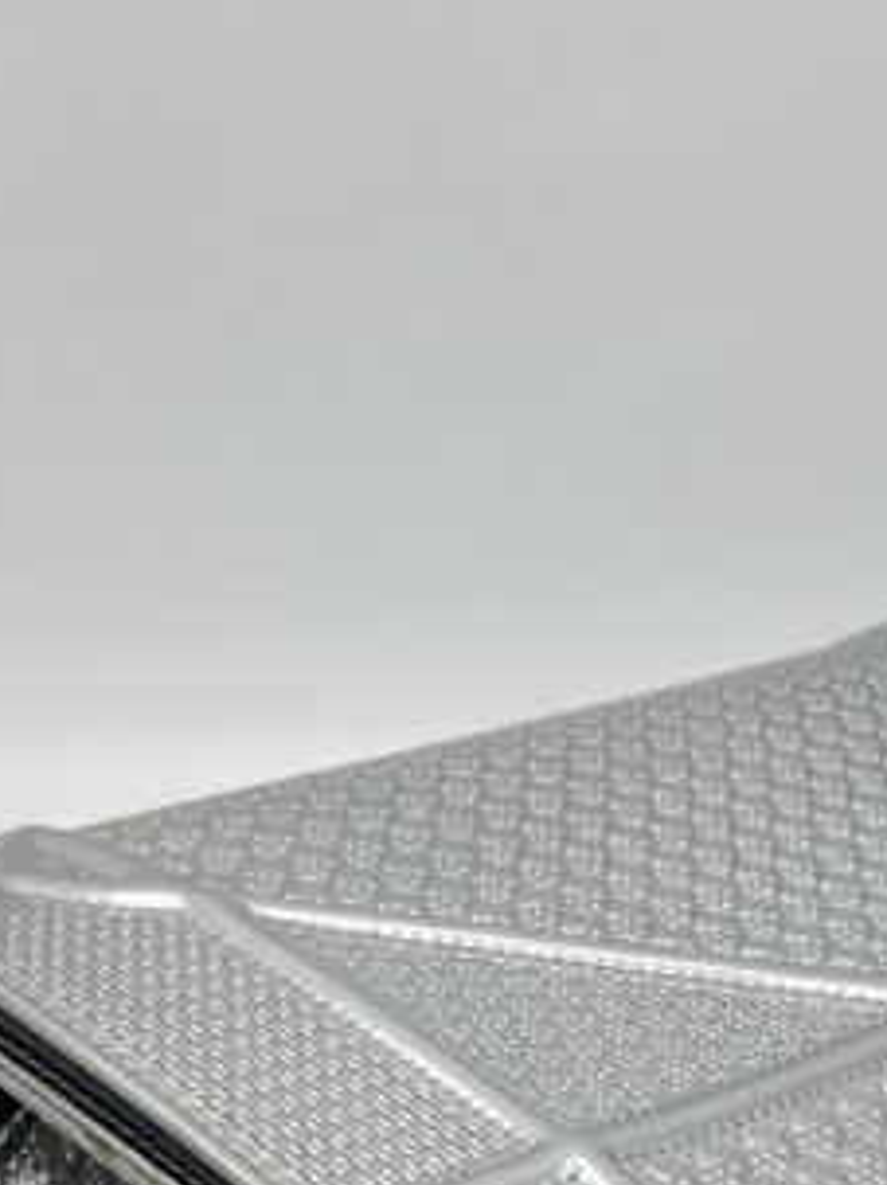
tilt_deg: -40.4
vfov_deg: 21.6
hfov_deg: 16.7
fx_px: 3009
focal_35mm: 88
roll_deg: +4.6
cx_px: 660
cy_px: 1154
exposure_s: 1/156
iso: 40
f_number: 1.5
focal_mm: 5.7
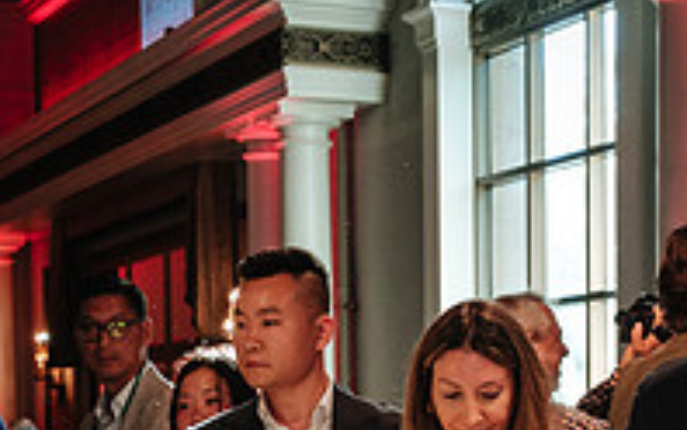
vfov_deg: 11.4
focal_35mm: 112
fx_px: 2098
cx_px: 530
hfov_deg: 18.5
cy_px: 556
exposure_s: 1/80
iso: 800
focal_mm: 24
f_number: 5
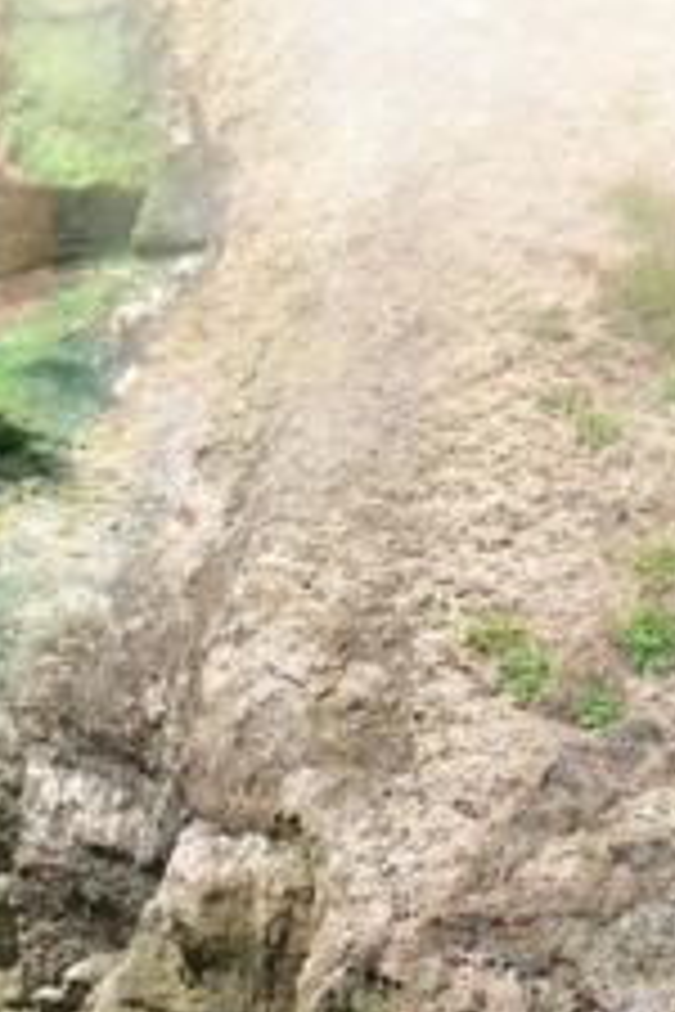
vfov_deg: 11.4
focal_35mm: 179
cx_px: -662
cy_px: 861
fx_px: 5034
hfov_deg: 7.4
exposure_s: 1/320
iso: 200
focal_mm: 42
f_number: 9
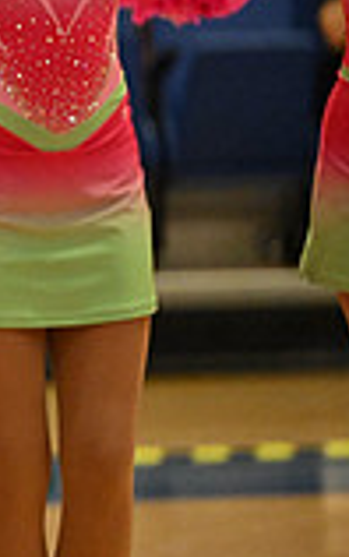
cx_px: -596
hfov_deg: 2.0
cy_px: 189
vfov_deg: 3.2
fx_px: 9919
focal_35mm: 653
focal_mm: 175
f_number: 2.8
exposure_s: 1/1000
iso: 8000
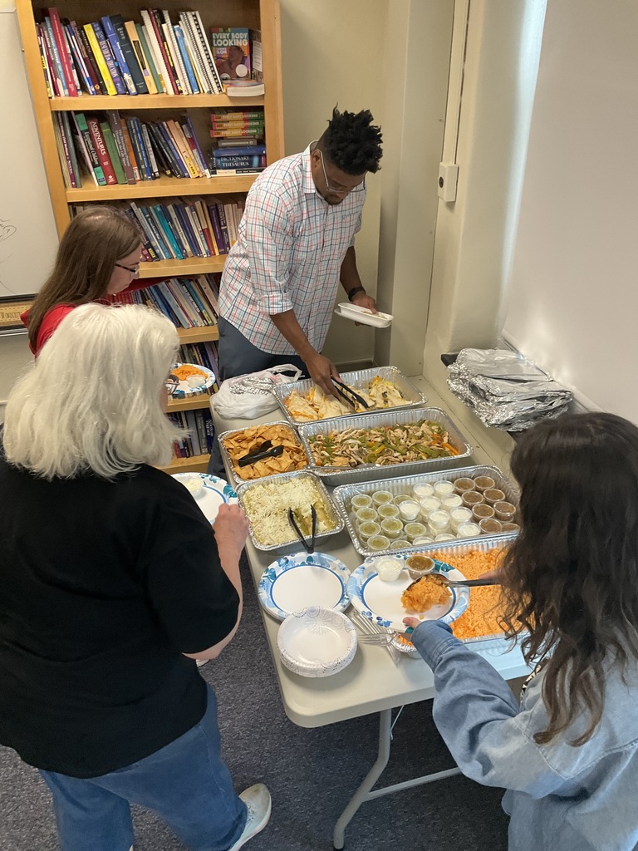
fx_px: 713
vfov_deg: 61.7
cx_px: 319
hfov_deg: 48.2
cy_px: 426
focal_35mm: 29
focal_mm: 3
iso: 100
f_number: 1.8
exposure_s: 1/60
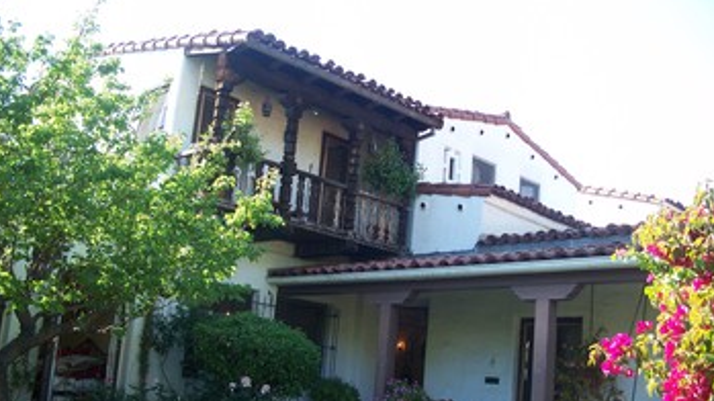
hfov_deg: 49.4
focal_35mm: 41
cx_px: 357
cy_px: 229
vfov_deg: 28.9
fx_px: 776
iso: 64
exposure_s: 1/100
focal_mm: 7.8
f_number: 2.8
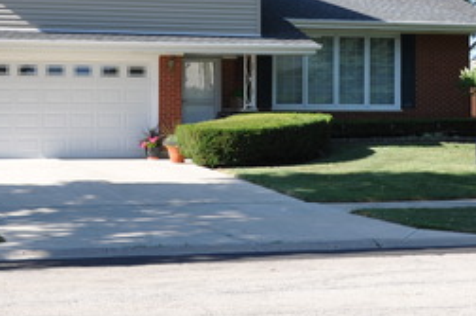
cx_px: 219
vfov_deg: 13.7
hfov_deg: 20.6
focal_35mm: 99
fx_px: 1307
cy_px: 44
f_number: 7.1
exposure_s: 1/200
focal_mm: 26
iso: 200
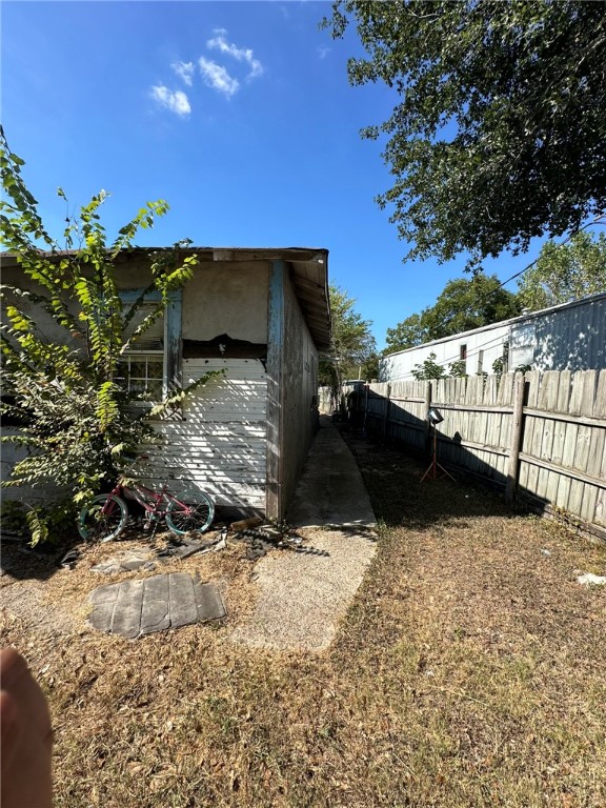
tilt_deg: +0.9
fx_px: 327
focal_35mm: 14
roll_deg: -1.3
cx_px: 303
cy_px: 404
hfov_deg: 85.7
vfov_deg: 102.1
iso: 50
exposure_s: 1/1159
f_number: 2.2
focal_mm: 2.22
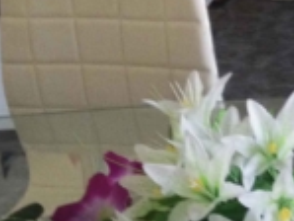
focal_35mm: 137
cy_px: -20
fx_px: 1165
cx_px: 503
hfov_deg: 13.2
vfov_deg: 10.7
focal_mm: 4.28
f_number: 2.4
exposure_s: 1/20
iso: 160
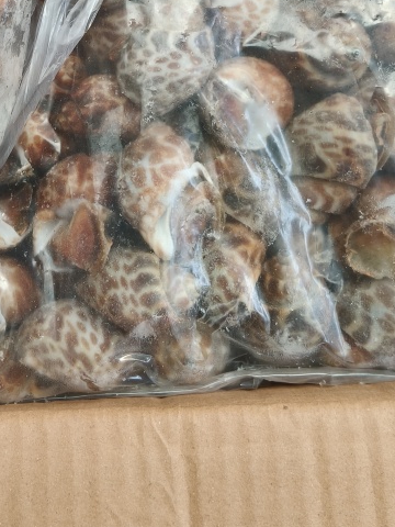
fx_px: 913
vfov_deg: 30.4
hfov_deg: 23.9
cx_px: 61
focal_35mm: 60
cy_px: 29
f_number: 1.8
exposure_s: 1/135
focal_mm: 3.98
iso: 50
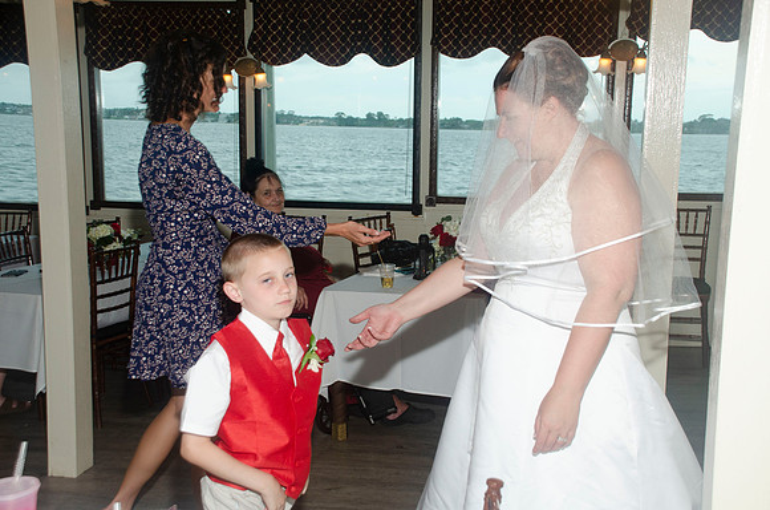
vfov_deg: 31.7
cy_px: 255
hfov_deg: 46.5
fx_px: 896
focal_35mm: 42
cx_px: 385
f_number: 5.6
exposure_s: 1/60
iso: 400
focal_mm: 28
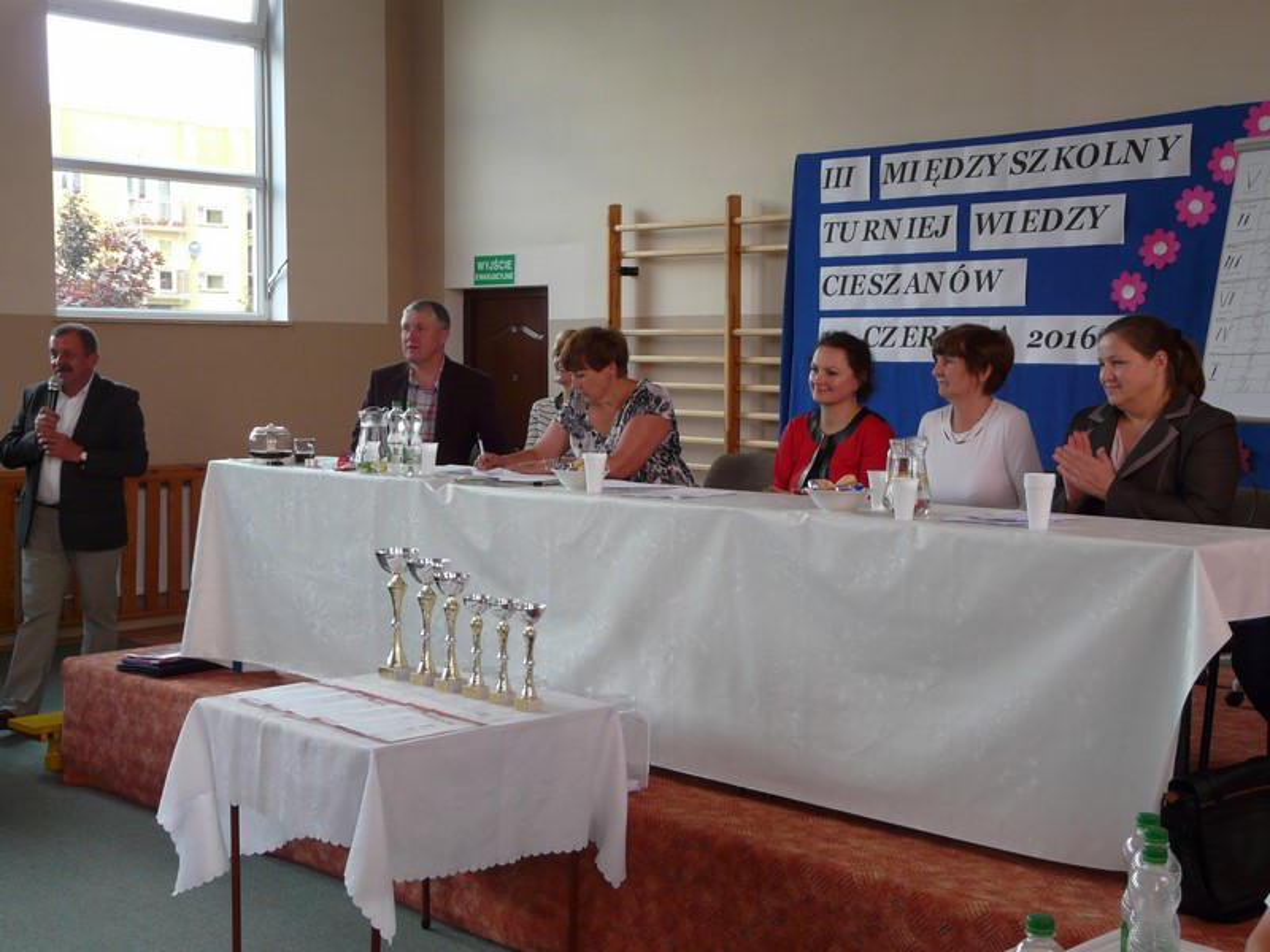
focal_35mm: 47
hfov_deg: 40.4
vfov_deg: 30.9
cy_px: 476
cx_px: 635
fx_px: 1724
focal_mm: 7.7
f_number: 3.2
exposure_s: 1/50
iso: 100
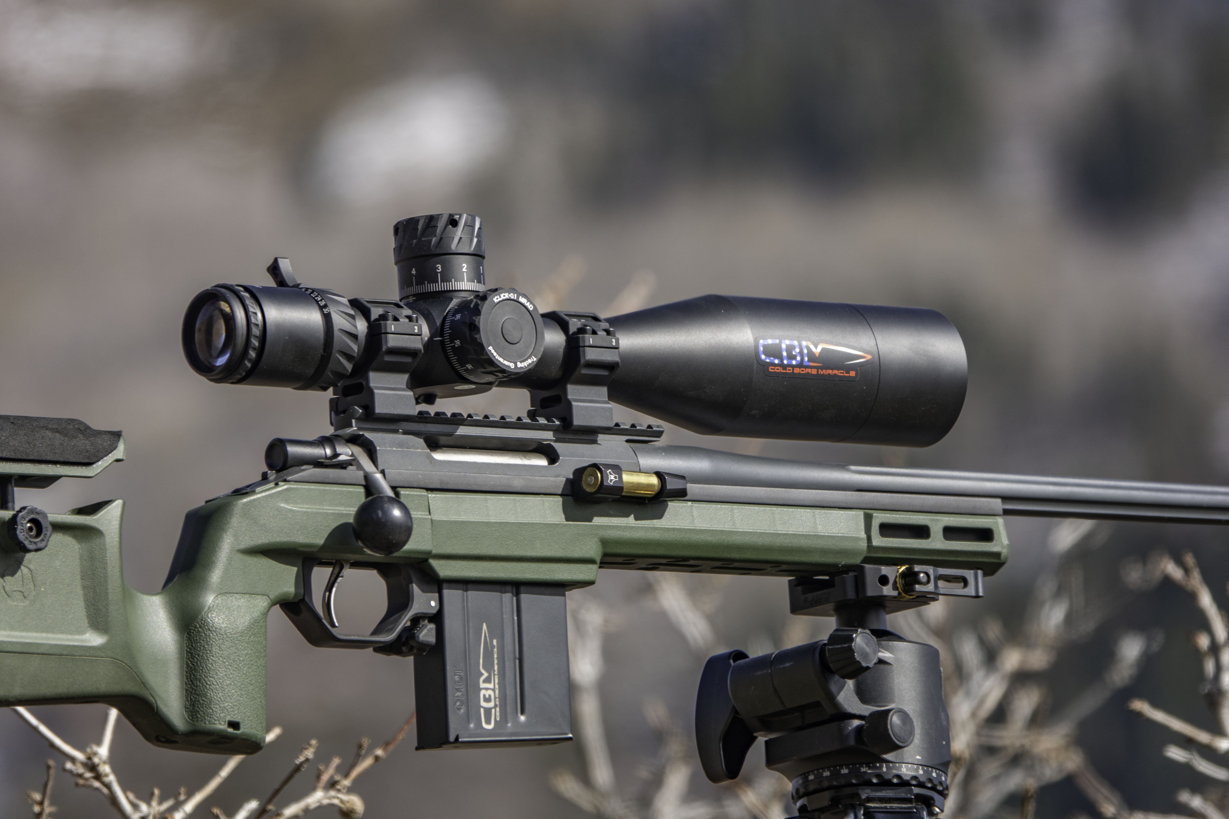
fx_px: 18673
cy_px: 410
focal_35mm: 547
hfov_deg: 3.8
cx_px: 614
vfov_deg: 2.5
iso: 100
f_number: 4
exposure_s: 1/400
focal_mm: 200.72
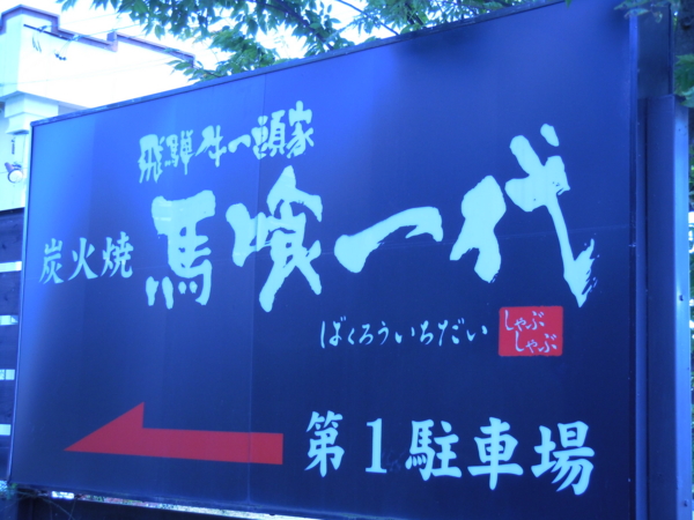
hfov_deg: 32.7
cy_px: 260
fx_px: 1183
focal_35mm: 59
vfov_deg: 24.8
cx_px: 347
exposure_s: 1/80
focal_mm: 10.6
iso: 200
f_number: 4
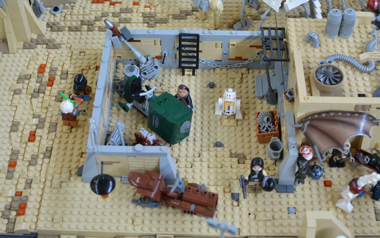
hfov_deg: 37.2
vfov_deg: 23.8
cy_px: 109
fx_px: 565
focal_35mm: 55
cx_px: 187
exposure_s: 1/60
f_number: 5
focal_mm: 35
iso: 800
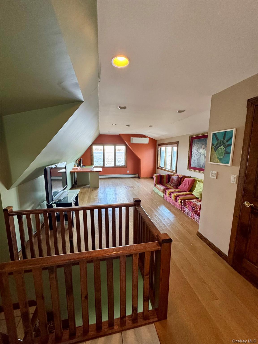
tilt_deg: -8.2
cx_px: 129
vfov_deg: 102.1
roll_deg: -1.4
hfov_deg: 85.7
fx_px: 139
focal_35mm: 14
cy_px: 172
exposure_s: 1/120
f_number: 2.2
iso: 320
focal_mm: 2.22
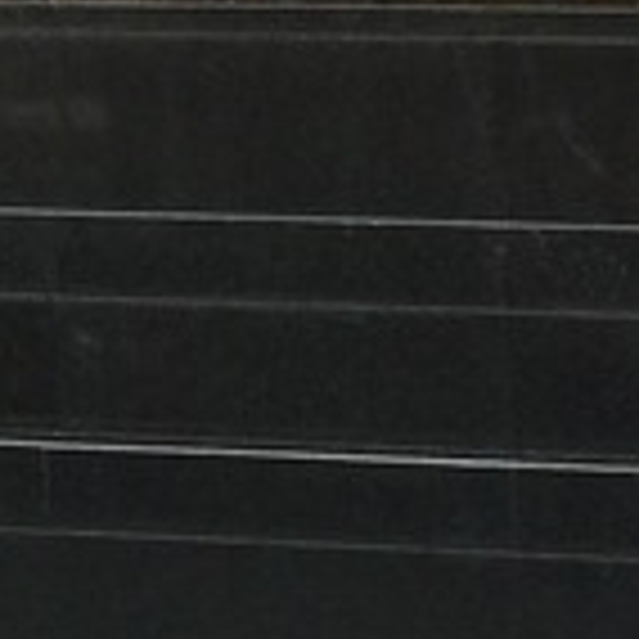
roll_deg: -1.6
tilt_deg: +10.1
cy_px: -850
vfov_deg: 7.2
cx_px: -1170
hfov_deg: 6.9
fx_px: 4824
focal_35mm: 231
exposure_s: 1/30
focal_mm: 4.15
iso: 32
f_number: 2.2
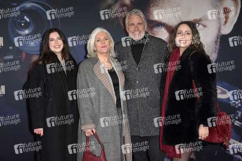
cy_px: 80
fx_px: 369
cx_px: 121
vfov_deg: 24.6
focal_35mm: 55
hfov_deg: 36.3
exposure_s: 1/250
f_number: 5.6
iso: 1000
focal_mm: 55
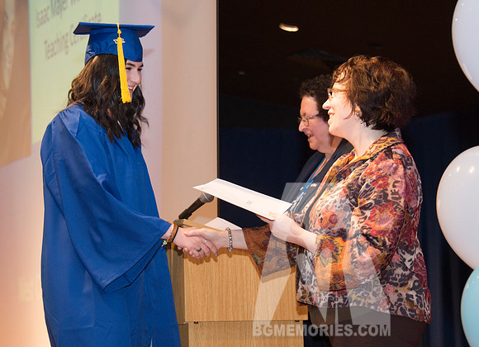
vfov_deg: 12.3
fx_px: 1613
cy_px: 195
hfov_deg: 16.9
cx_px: 216
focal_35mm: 118
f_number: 5.3
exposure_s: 1/80
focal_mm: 90
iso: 2000
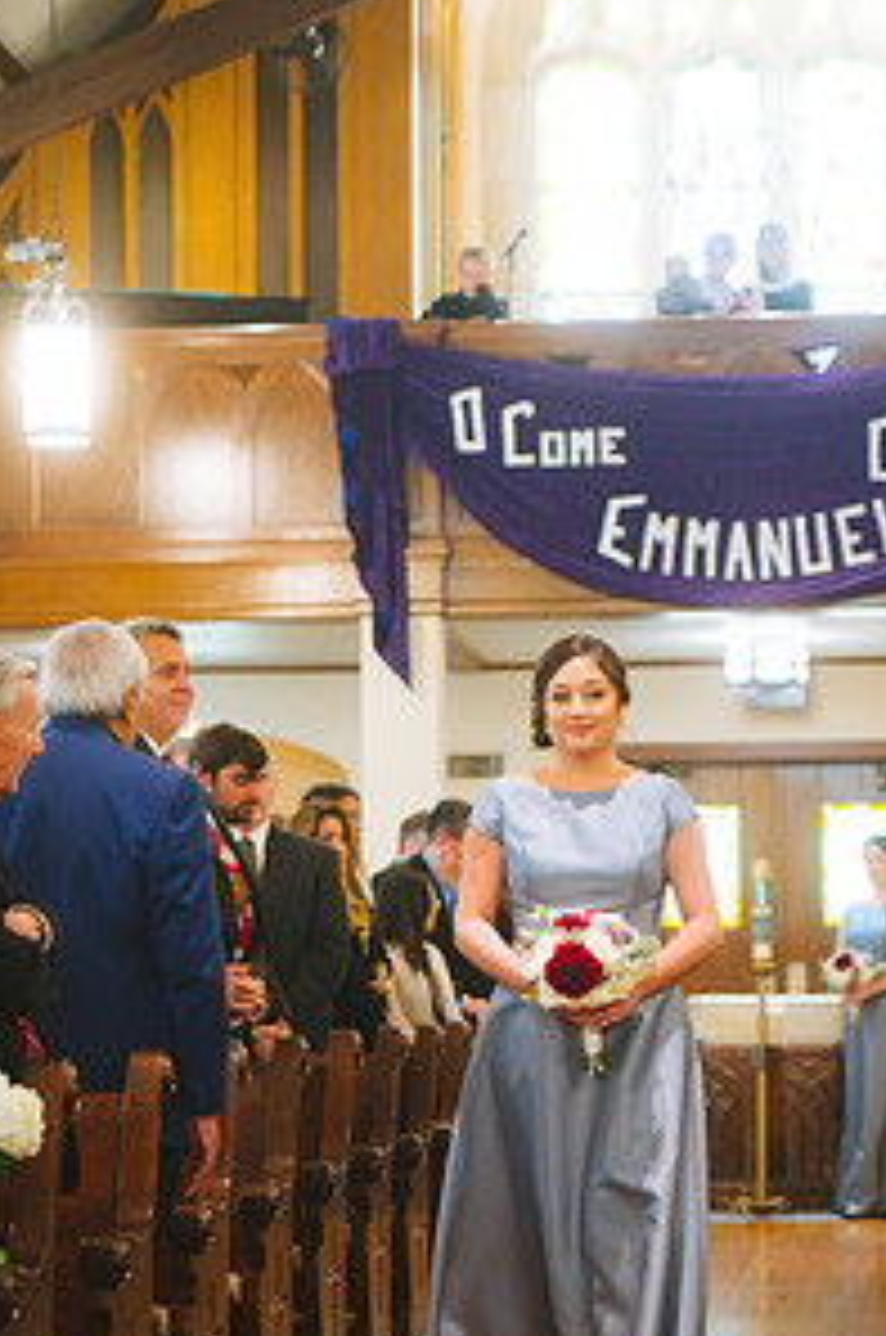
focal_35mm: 106
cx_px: 564
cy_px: 976
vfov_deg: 19.2
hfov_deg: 12.9
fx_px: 3927
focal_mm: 70
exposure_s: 1/160
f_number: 2.8
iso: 2500
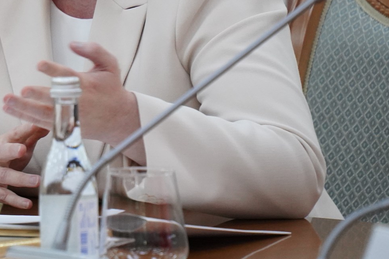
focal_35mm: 525
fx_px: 5672
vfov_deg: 2.6
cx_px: -42
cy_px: -32
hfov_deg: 3.9
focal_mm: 200
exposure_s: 1/160
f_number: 5.6
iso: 6400
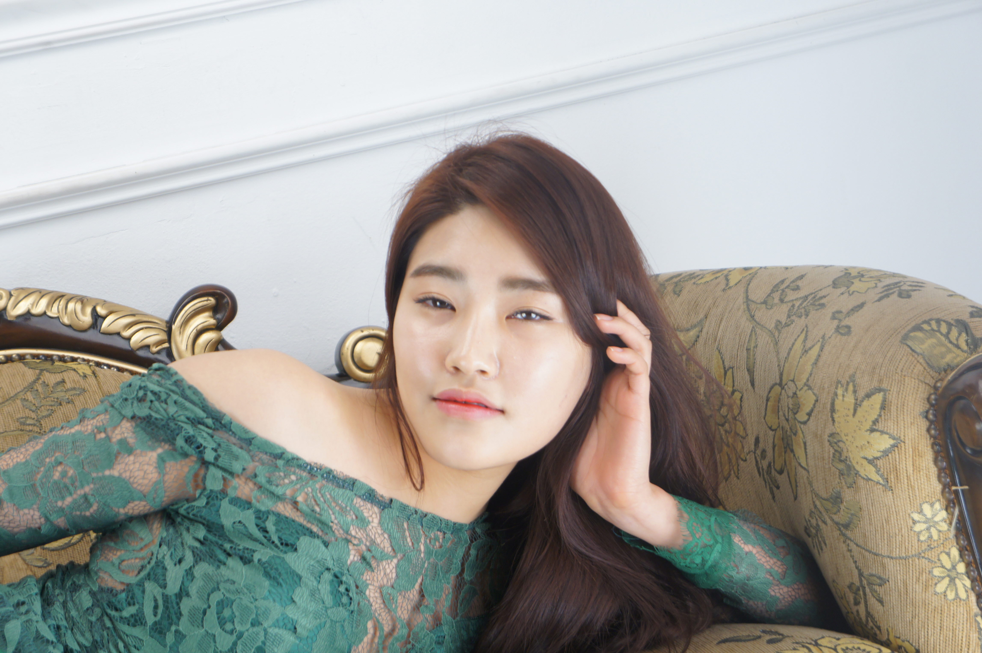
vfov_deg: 16.5
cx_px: 491
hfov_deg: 24.6
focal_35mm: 82
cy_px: 326
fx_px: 2249
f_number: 5.6
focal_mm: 55
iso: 400
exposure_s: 1/100
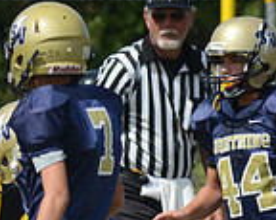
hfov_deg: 1.4
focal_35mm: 1360
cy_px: 298
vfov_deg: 1.1
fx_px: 11102
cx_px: -194
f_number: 9
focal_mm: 240
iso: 400
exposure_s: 1/1000
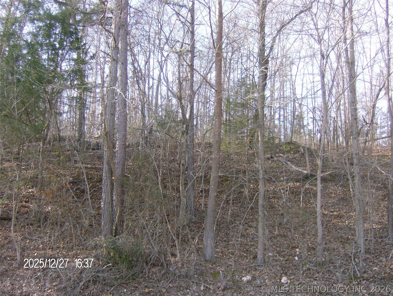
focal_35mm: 36
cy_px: 148
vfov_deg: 39.7
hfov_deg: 51.3
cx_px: 196
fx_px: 409
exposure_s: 1/243
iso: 100
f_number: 2.8
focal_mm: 6
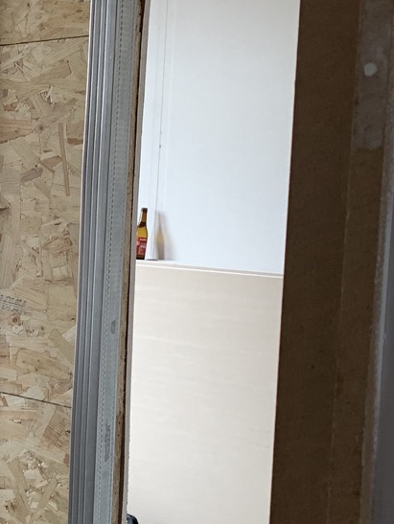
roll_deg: -1.0
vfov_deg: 25.6
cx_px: -163
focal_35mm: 76
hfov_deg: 17.8
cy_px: 298
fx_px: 1152
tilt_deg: -5.7
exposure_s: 1/90
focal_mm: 4.25
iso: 100
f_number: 1.8
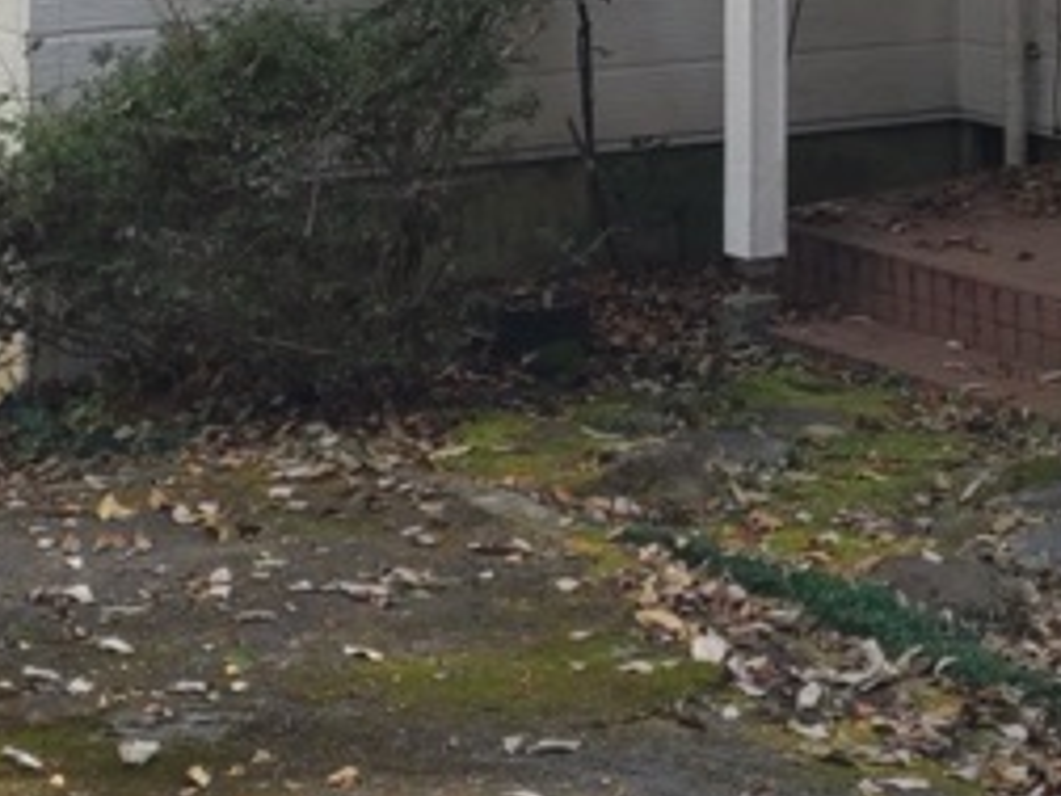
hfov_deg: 15.7
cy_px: -573
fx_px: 3801
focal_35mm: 124
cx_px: 943
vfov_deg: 11.2
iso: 125
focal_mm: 4.8
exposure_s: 1/100
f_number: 1.79
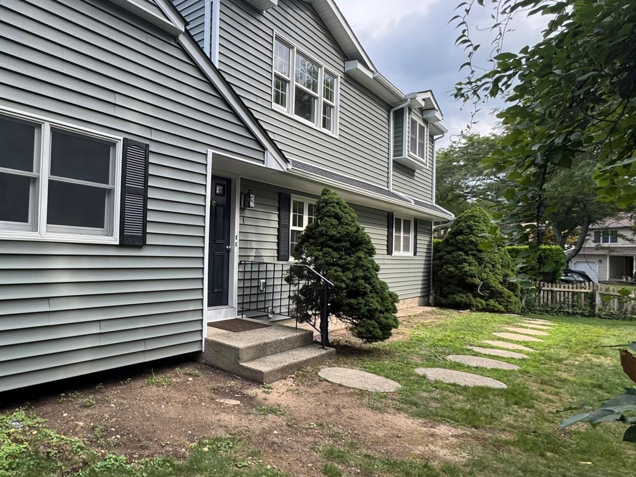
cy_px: 244
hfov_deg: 66.3
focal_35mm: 23
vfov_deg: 58.9
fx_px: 423
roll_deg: -1.7
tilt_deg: +2.7
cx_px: 117
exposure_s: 1/295
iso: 40
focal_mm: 2.22
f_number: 2.2
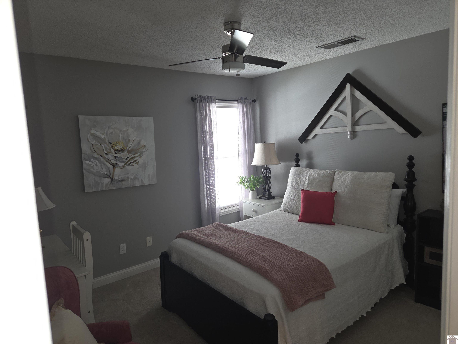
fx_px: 304
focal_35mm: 23
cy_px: 172
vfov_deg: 58.9
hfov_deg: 73.9
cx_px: 229
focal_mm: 5.4
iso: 80
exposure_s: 1/60
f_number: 1.8
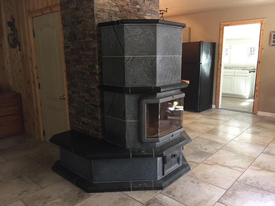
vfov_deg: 48.2
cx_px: 138
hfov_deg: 61.7
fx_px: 230
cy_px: 103
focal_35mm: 29
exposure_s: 1/15
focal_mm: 4.15
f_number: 2.2
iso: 125
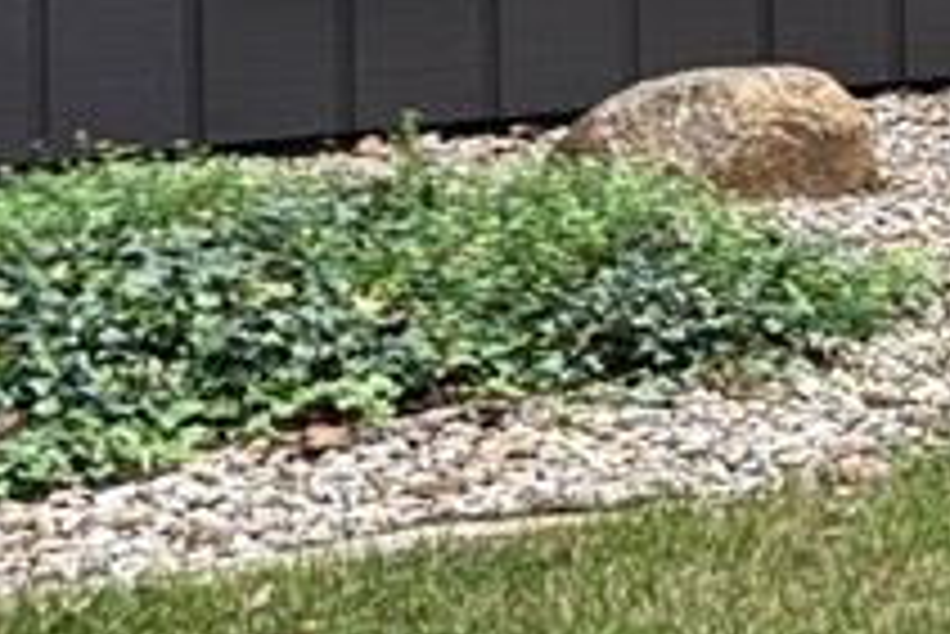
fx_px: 3459
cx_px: 1972
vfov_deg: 9.9
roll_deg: +1.3
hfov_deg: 13.2
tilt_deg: +1.7
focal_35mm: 131
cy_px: -544
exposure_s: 1/60
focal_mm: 5.96
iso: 250
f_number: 1.6
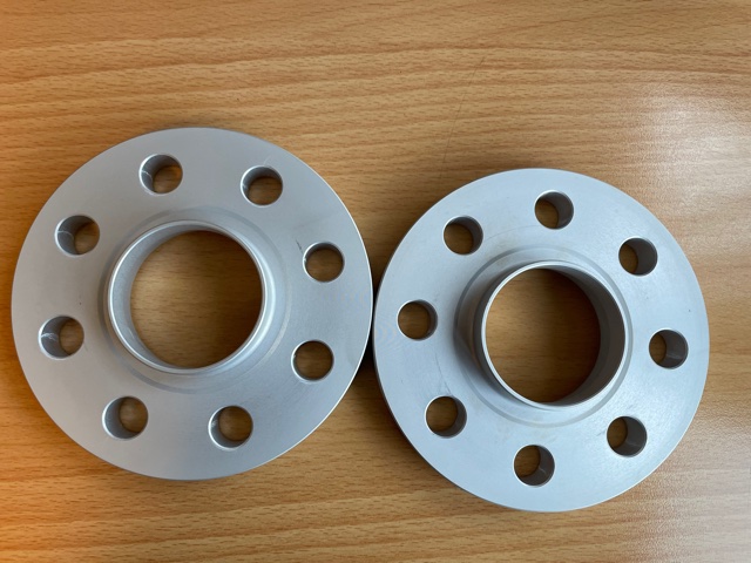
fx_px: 564
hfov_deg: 67.3
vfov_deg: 53.1
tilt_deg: -83.6
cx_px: 376
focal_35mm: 26
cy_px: 282
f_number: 1.6
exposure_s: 1/100
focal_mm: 4.2
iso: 125
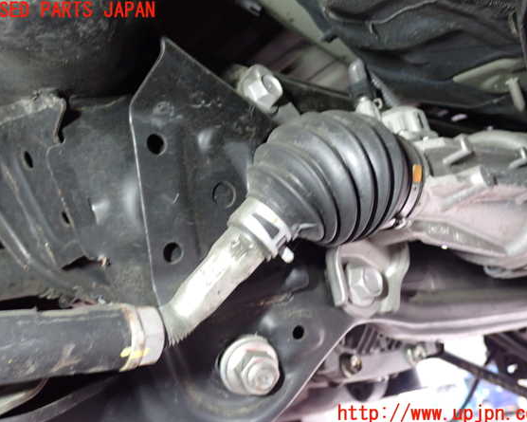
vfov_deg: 37.3
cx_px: 267
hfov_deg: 45.8
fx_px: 624
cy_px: 212
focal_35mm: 40
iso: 800
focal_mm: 6.83
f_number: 2.7
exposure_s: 1/30
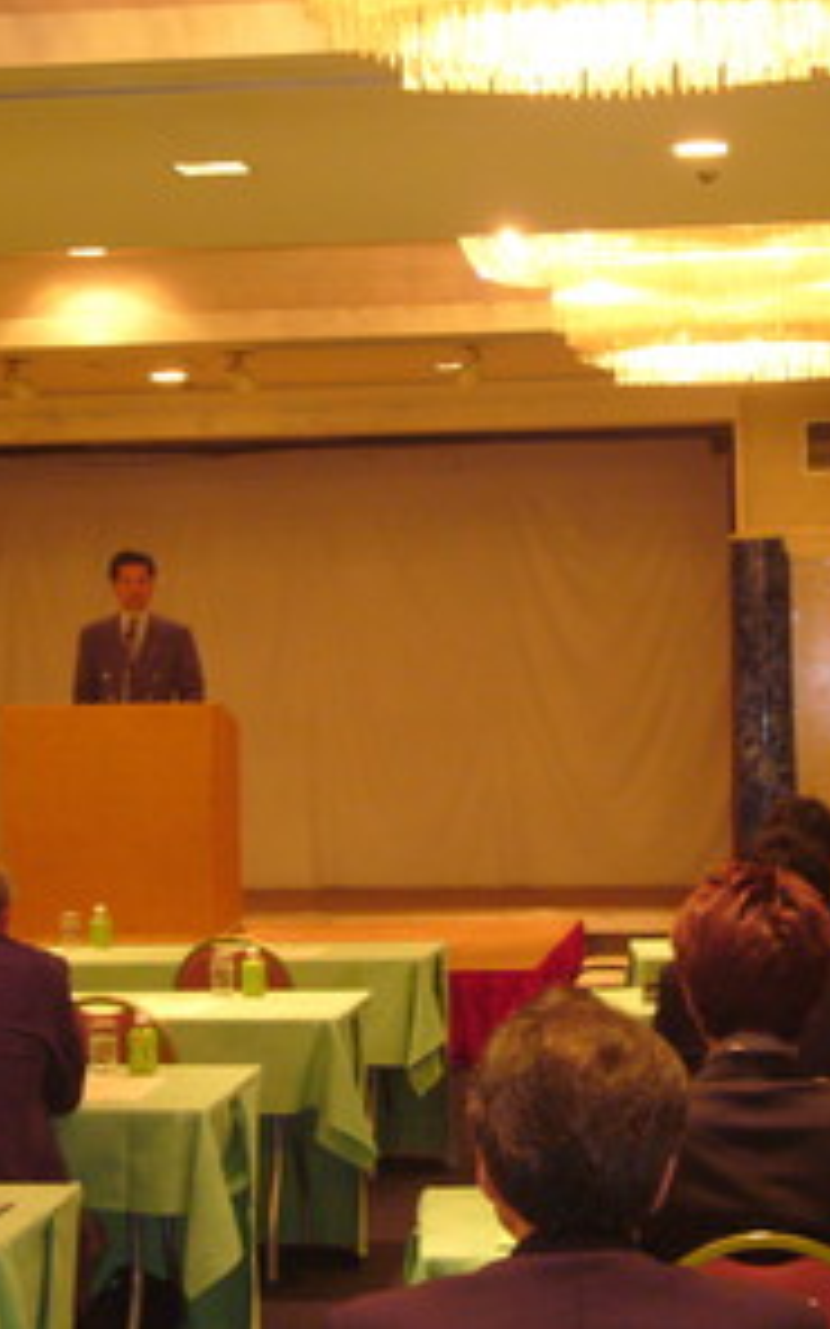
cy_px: 660
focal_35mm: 83
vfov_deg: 24.9
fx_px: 3004
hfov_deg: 15.7
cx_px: 440
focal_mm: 9.6
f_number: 4
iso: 200
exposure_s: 1/8
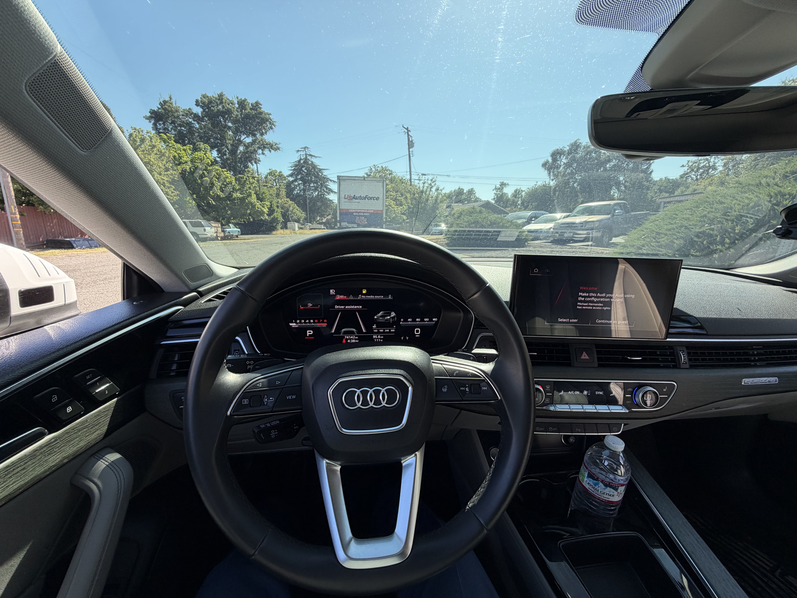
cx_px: 398
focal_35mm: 14
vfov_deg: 85.7
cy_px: 299
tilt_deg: -13.5
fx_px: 322
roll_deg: +1.2
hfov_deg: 102.1
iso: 50
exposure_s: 1/344
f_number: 2.2
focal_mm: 2.22
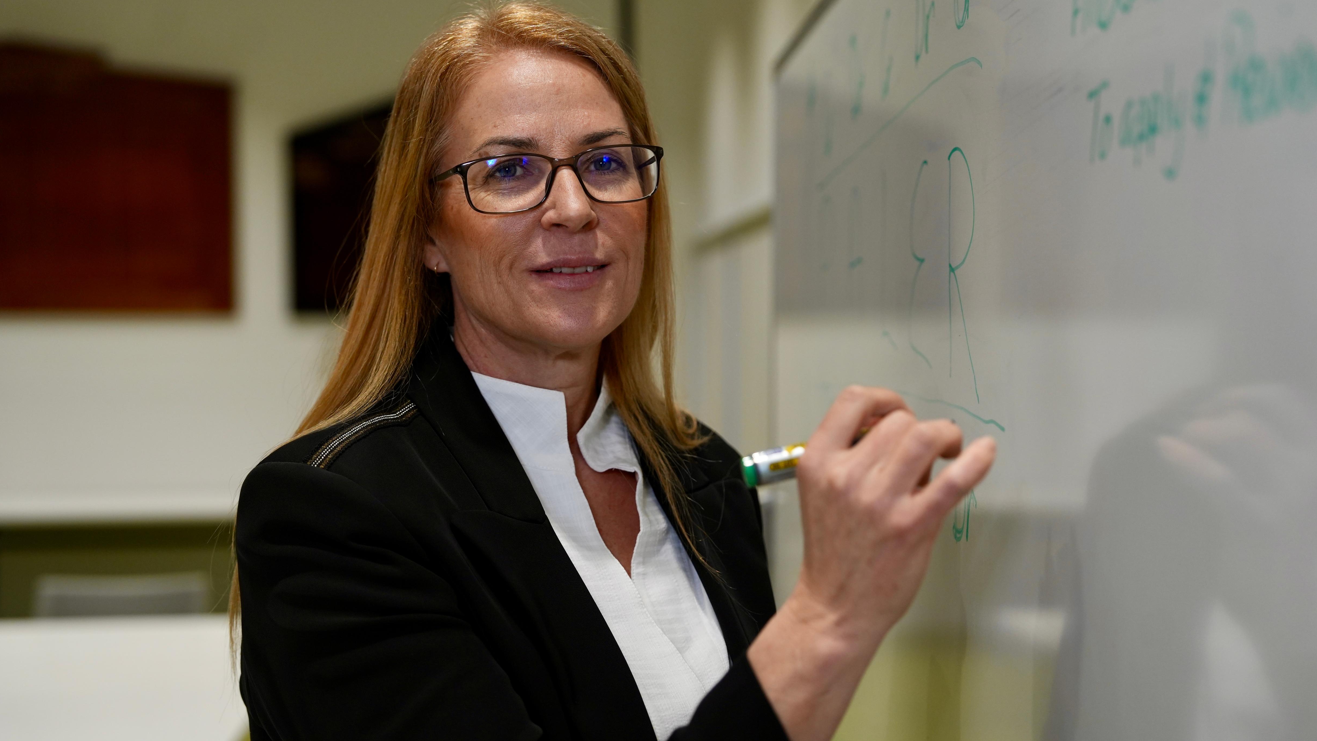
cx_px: 661
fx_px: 2025
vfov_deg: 20.7
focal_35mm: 58
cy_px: 389
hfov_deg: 36.0
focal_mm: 54
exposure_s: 1/500
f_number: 2.8
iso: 800
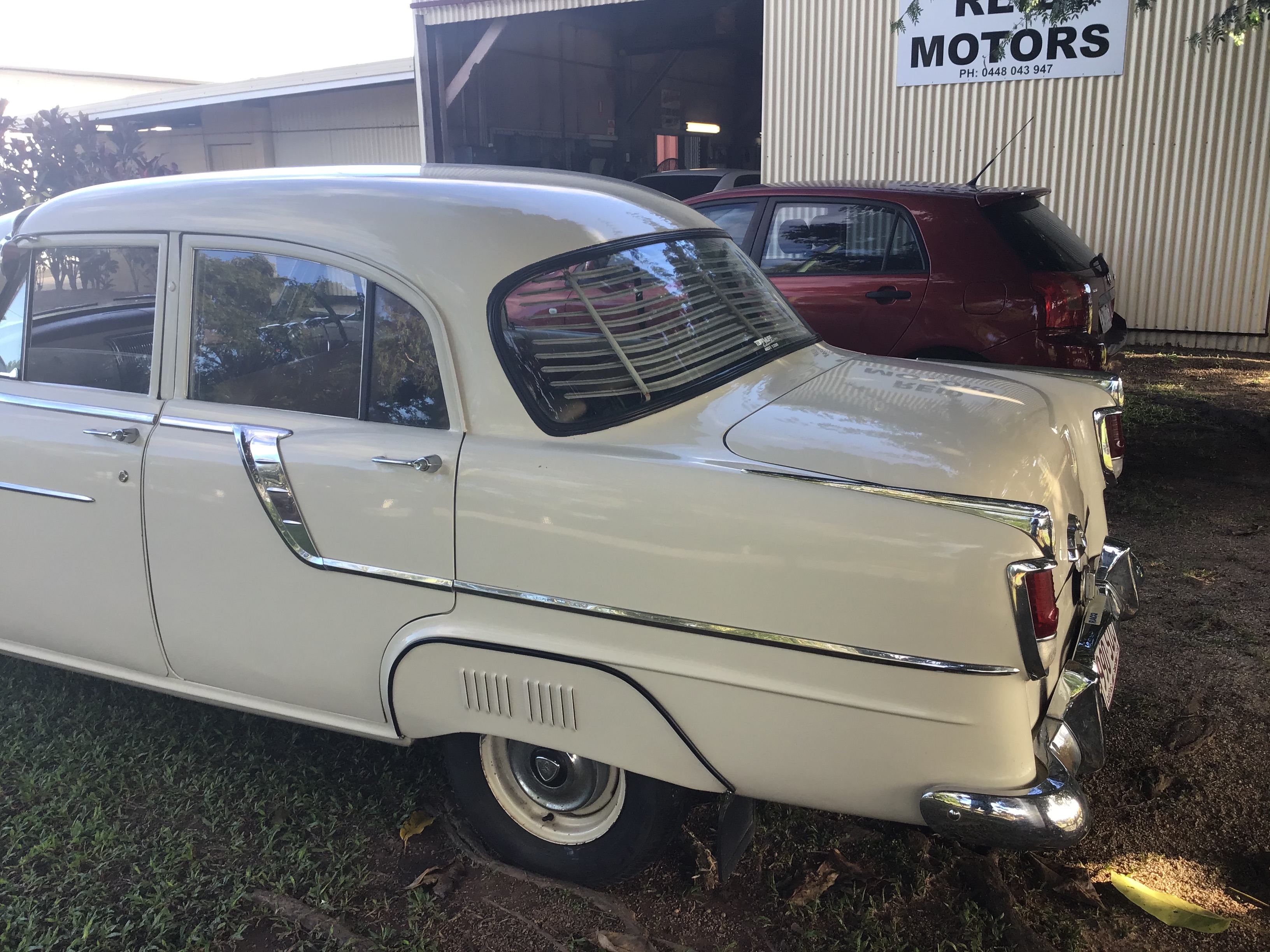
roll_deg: +0.3
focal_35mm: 31
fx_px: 1137
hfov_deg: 58.4
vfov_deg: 45.4
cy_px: 476
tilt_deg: -16.7
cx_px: 635
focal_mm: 3.3
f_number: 2.4
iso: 25
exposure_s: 1/109
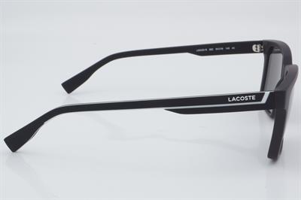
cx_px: 150
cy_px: 100
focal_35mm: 75
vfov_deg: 18.2
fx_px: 627
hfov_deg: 27.0
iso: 100
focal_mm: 50
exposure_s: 1/3
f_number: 32
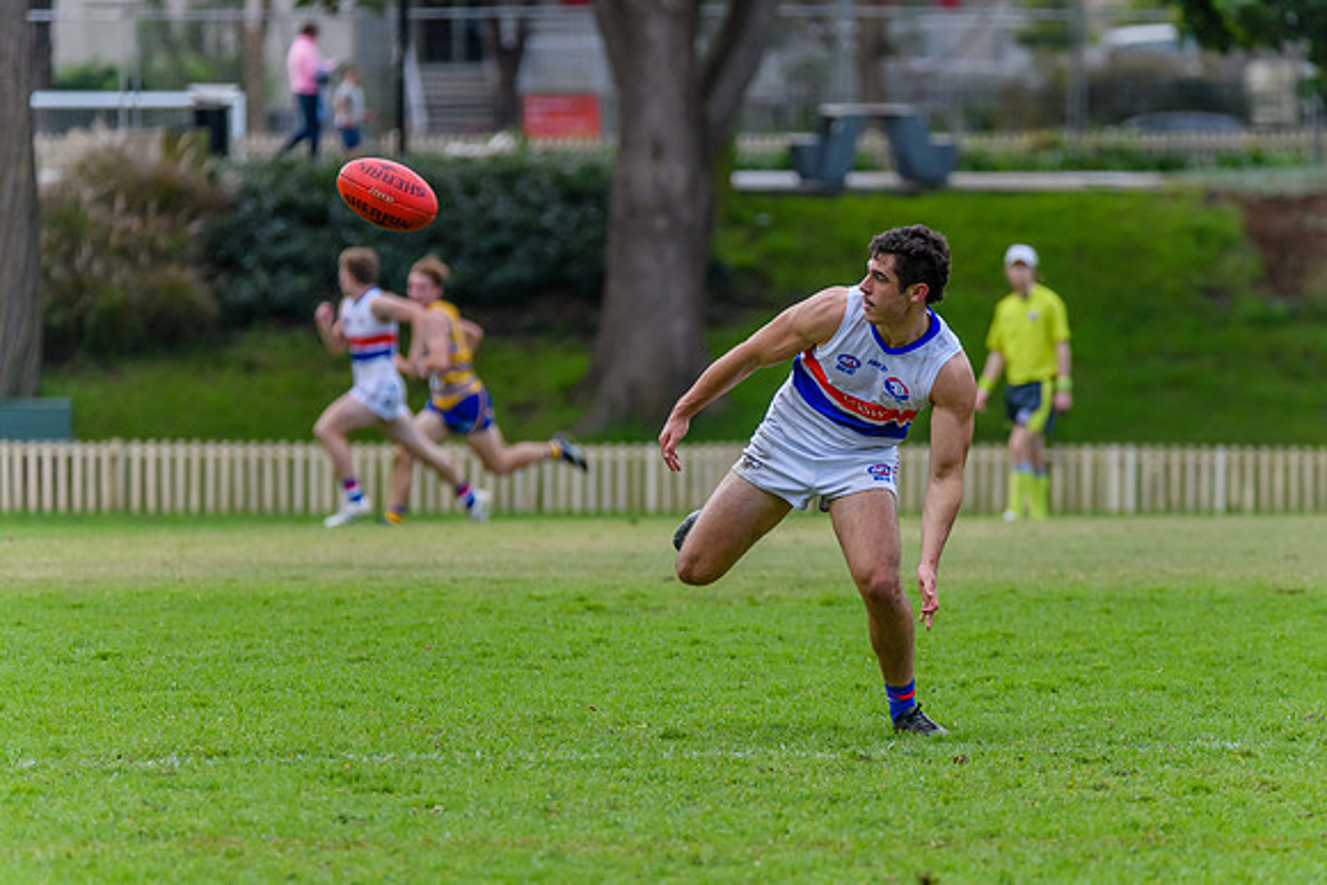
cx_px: 737
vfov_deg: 3.3
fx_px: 15434
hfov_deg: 4.9
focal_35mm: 419
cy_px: 487
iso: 2000
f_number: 6
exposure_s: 1/1600
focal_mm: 360
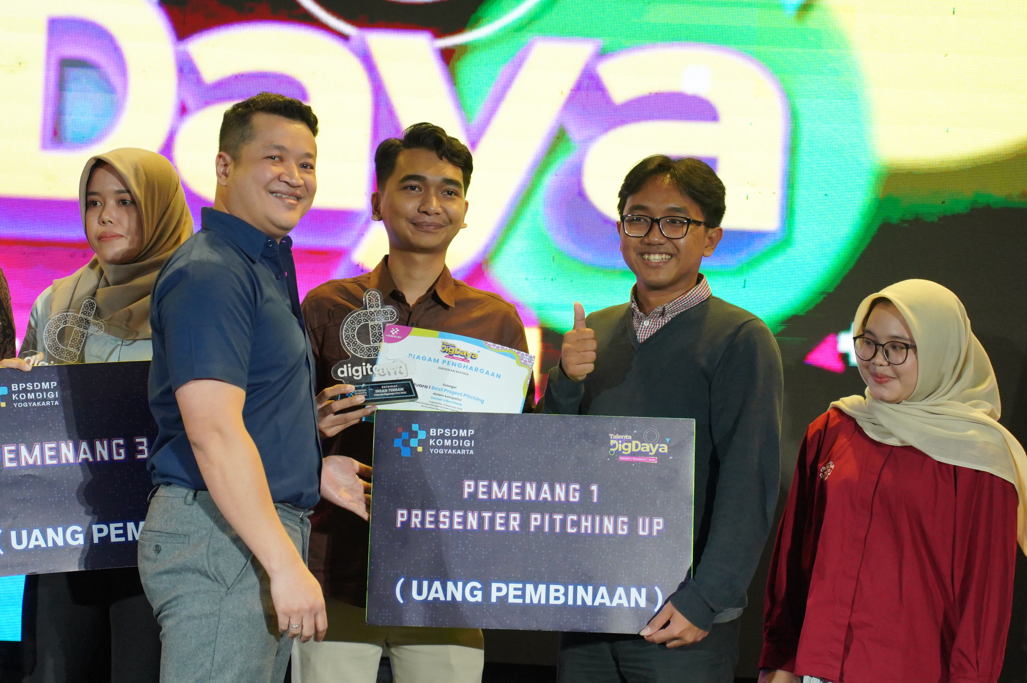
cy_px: 342
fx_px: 2850
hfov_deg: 20.4
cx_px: 514
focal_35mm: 100
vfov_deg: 13.7
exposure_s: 1/500
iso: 2500
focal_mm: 67
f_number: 2.8
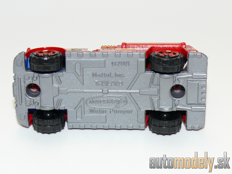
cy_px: 87
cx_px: 116
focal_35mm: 103
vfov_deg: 14.4
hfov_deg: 19.1
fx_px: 690
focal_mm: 13.6
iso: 100
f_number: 4
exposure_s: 1/30
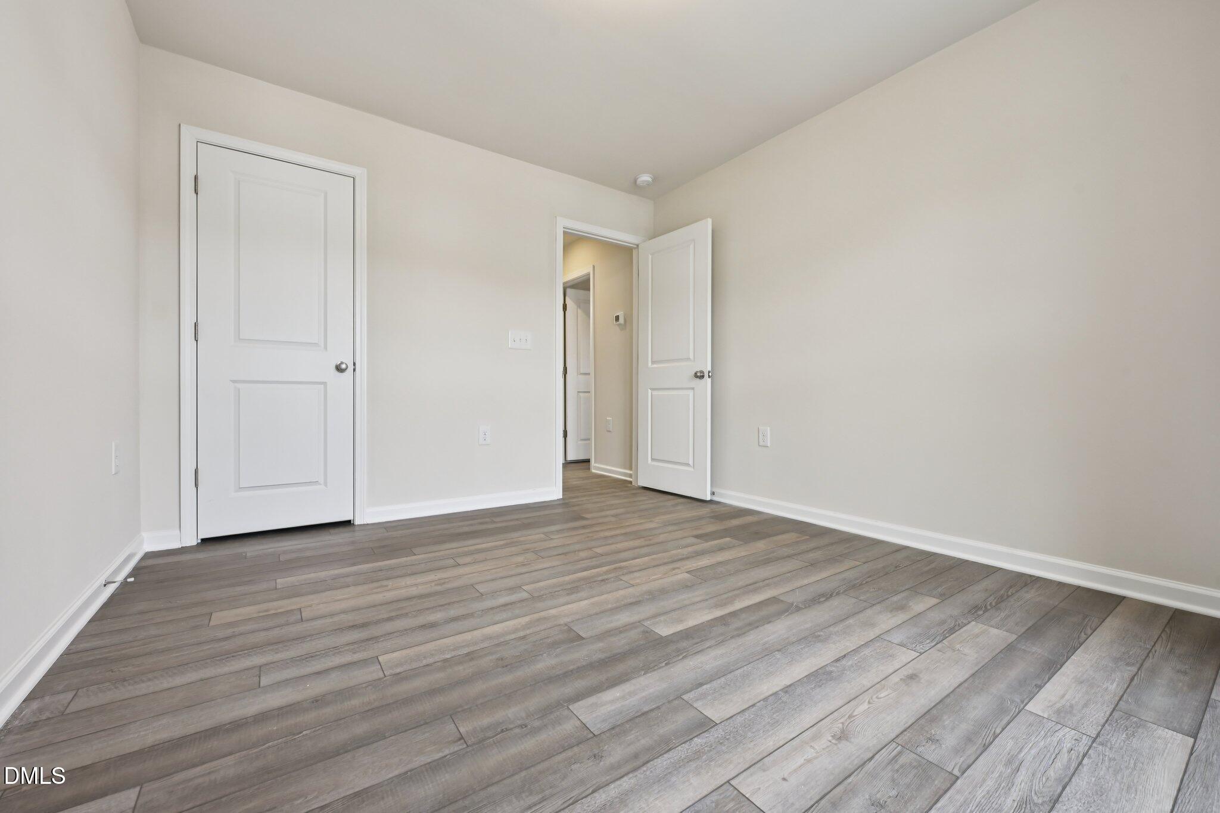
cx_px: 610
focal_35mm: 14
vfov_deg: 81.2
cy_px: 406
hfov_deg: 104.3
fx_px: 474
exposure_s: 1/30
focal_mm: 14
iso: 400
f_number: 9
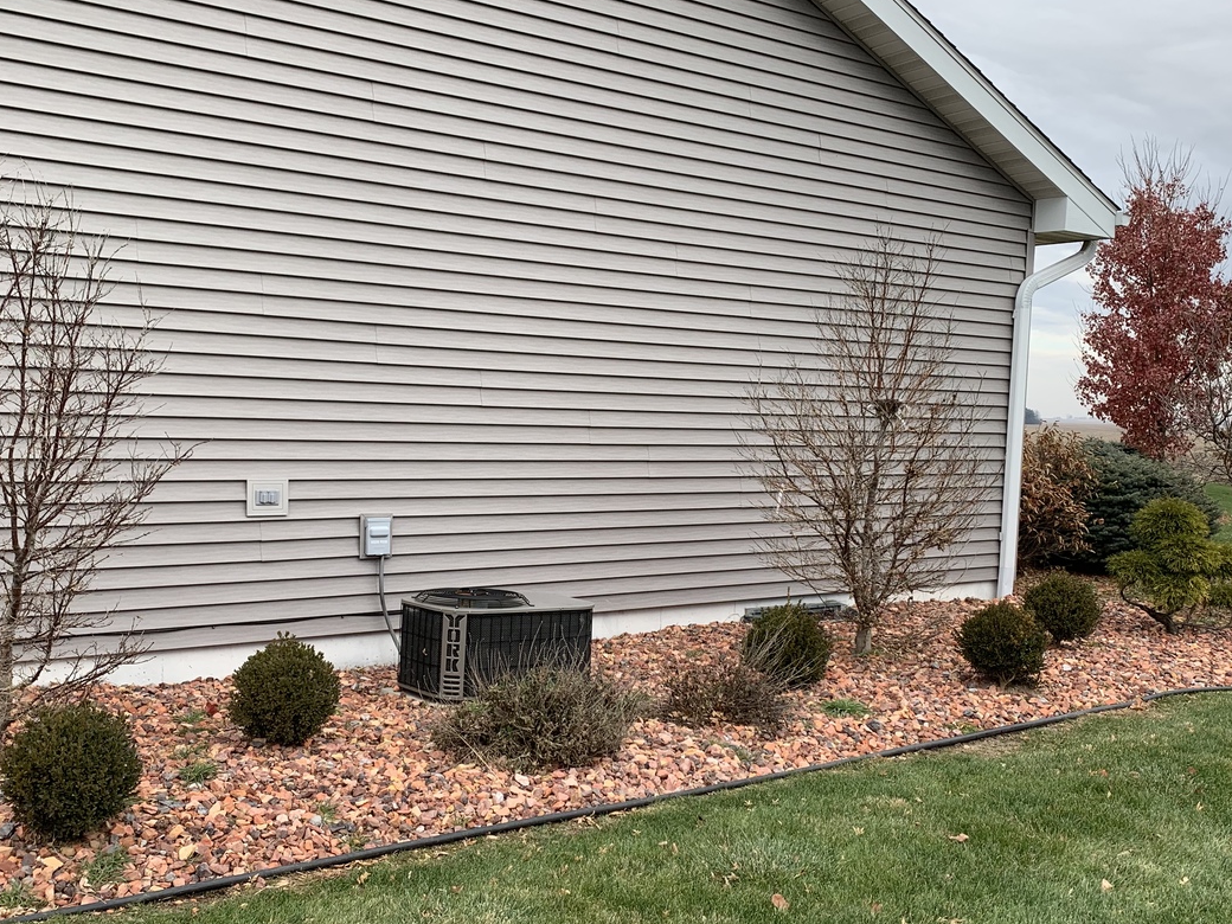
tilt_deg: -6.0
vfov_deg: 39.6
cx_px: 612
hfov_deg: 51.4
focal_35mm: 36
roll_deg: -3.1
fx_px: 1281
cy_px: 530
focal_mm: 4.25
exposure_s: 1/623
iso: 25
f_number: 1.8
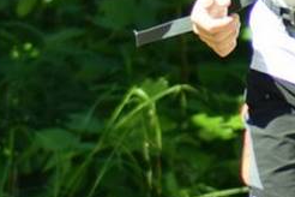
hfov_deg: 1.5
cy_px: -102
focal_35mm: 1355
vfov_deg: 1.0
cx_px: -136
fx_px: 11106
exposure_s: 1/1000
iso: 500
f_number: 4.5
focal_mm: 185
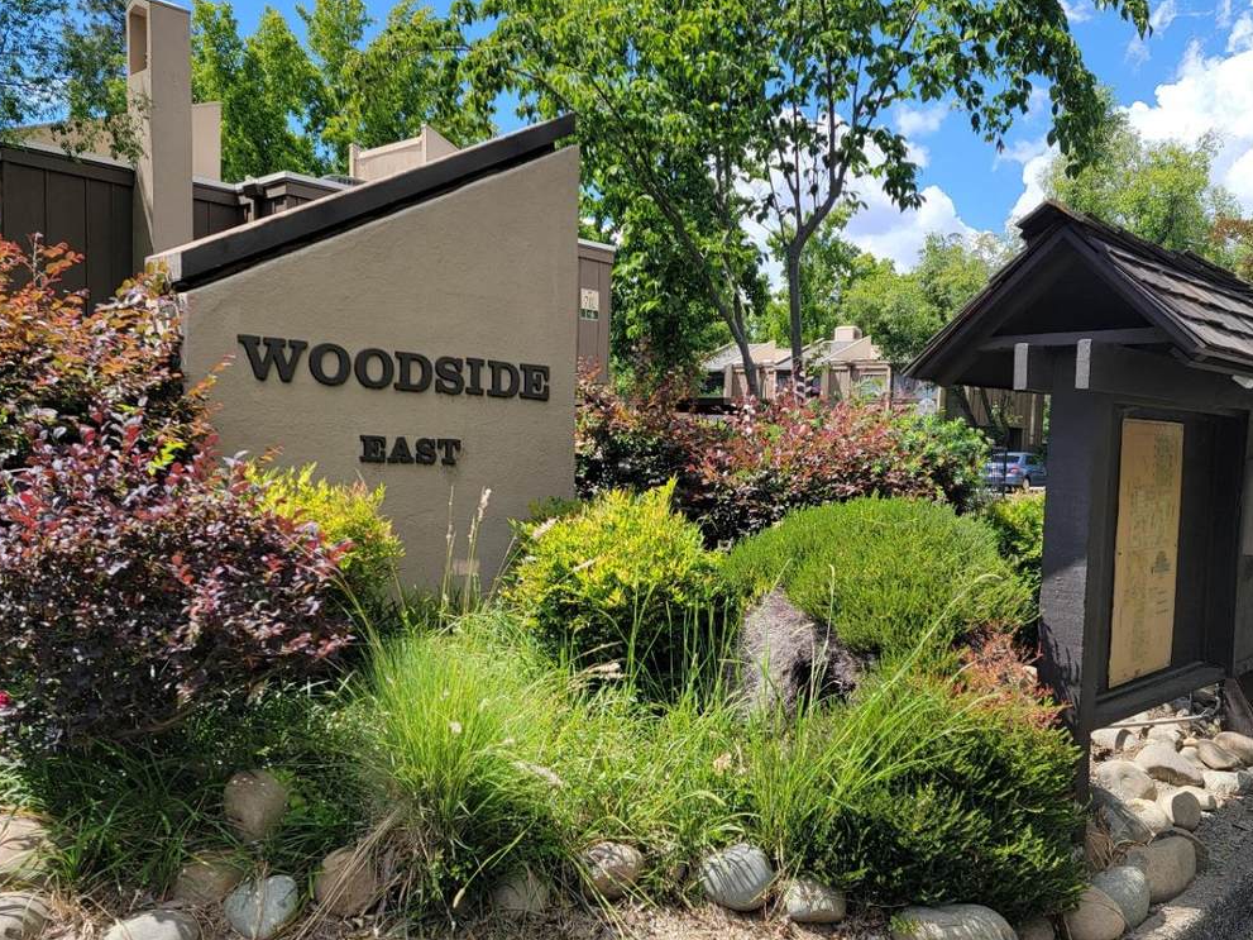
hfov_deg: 58.3
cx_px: 669
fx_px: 1122
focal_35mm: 31
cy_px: 496
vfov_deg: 45.4
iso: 16
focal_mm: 6.7
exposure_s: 1/556
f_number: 1.8
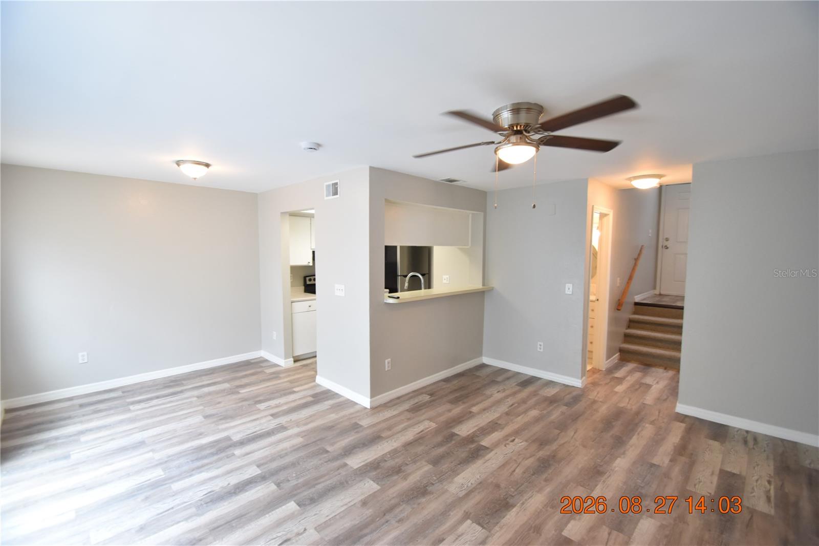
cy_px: 273
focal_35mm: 15
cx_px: 410
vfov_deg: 77.3
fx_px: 341
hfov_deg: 100.4
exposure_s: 1/60
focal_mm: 10
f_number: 4
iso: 720
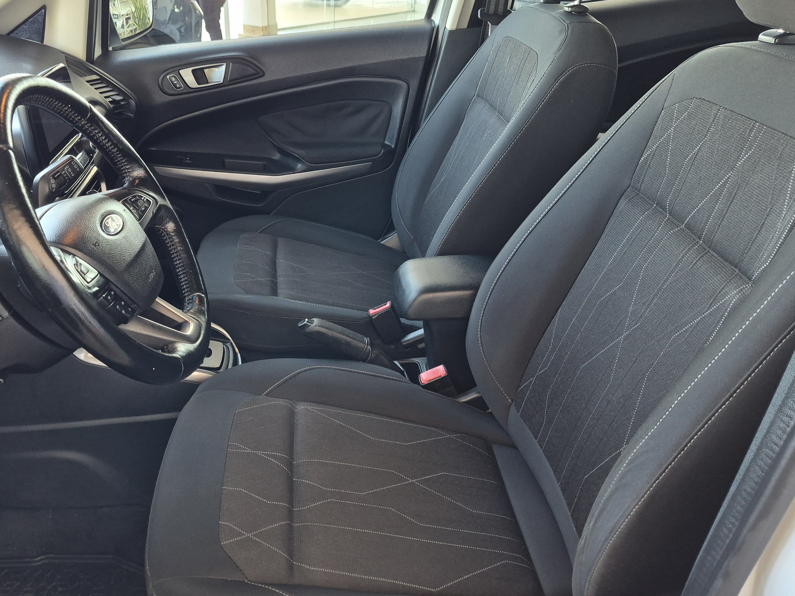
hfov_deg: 57.9
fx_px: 712
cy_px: 235
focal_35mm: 31
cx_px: 315
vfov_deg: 45.2
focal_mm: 5.4
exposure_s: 1/120
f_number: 1.8
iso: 250
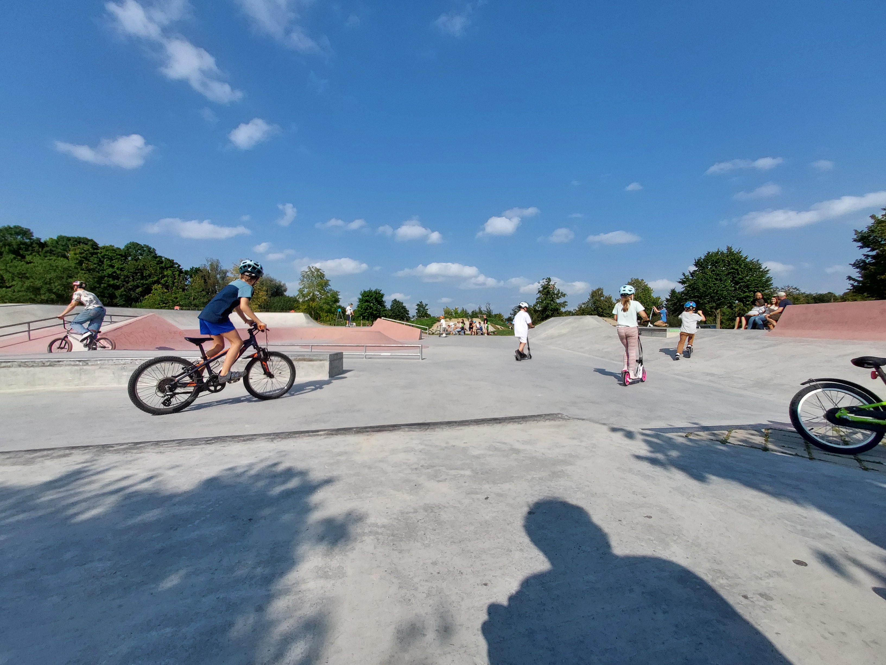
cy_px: 332
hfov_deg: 106.2
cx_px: 443
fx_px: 333
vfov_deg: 89.9
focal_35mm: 13
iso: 64
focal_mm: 1.42
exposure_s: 1/2453
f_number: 2.2
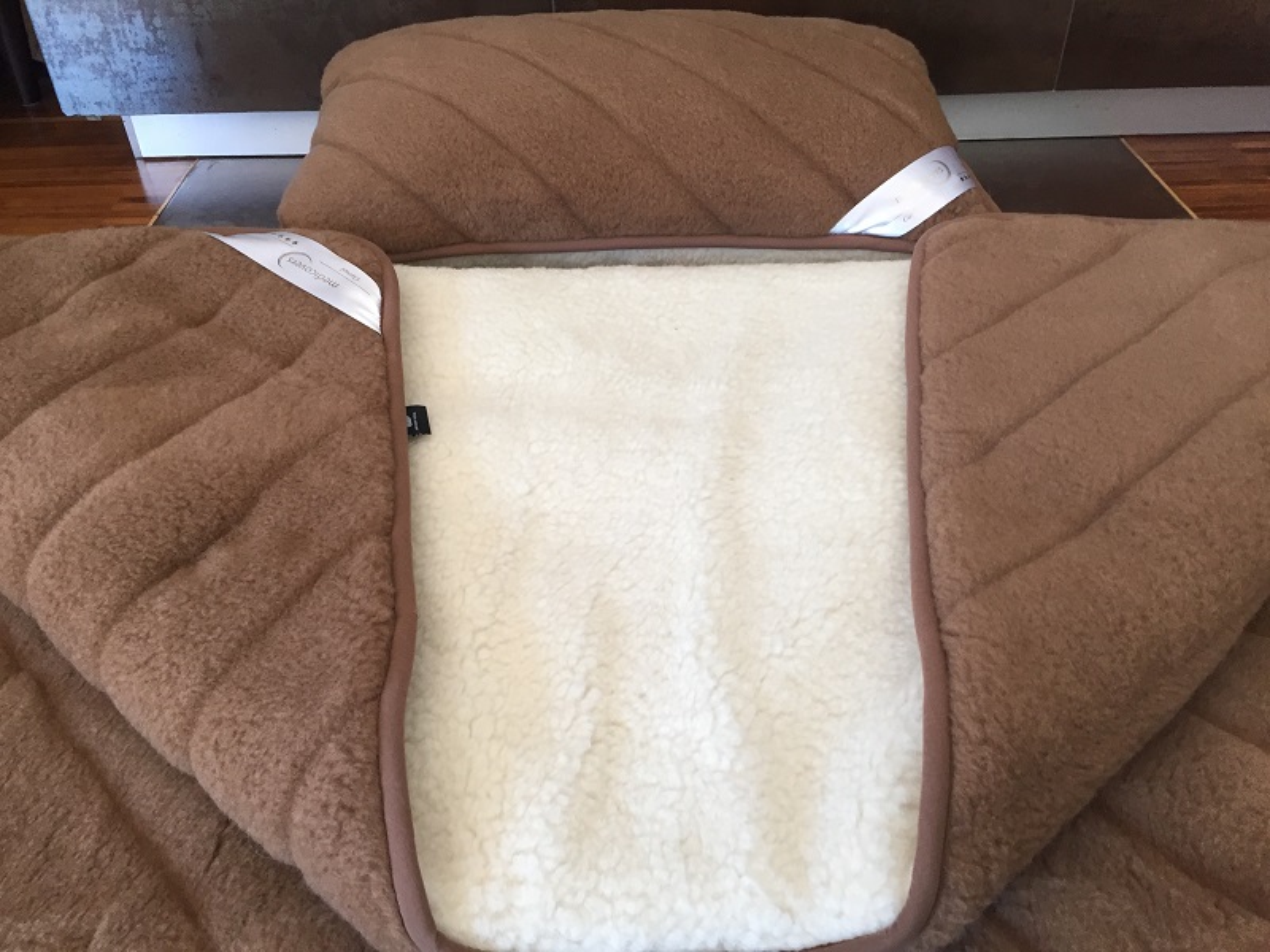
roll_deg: +1.5
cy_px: 476
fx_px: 1064
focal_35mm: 29
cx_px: 635
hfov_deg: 61.7
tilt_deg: -39.9
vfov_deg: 48.2
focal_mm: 4.15
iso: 64
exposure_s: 1/33
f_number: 2.2
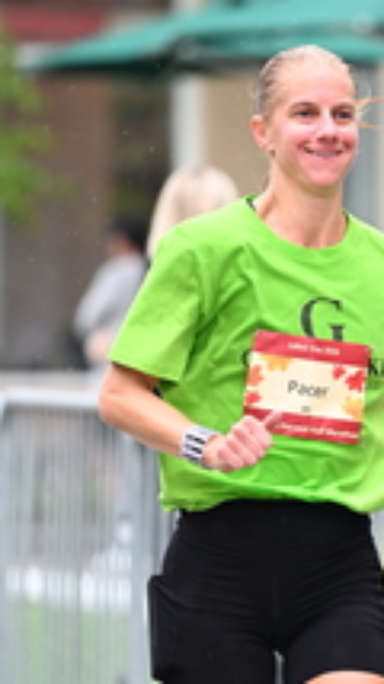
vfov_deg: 4.6
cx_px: 376
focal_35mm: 471
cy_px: 419
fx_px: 8546
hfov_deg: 2.6
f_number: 2.8
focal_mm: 175
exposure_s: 1/1250
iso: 1250
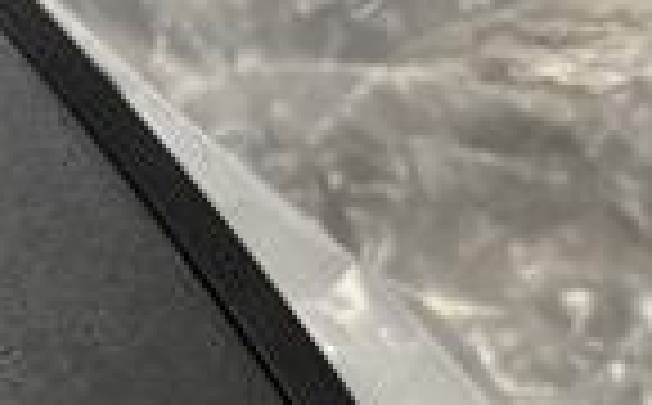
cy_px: 346
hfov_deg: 14.1
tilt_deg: -40.8
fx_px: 2164
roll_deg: +9.6
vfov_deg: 10.6
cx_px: -692
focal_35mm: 122
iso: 250
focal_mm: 5.96
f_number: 1.6
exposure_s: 1/50
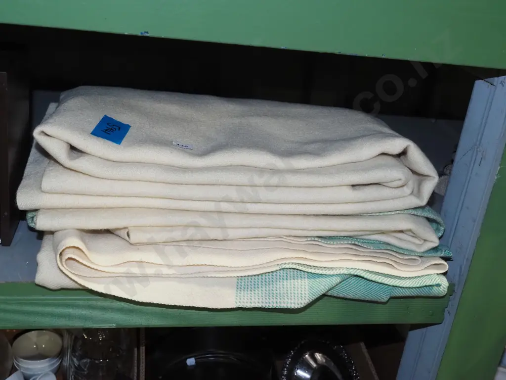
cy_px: 190
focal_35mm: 42
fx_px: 614
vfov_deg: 34.3
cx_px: 253
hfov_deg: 44.8
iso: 2000
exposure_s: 1/60
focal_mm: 21
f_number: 5.6
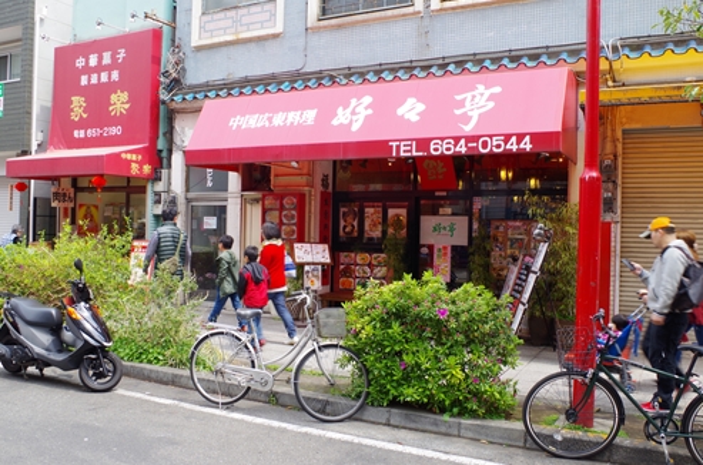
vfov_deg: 41.0
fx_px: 621
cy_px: 232
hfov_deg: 59.0
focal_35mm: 32
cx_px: 352
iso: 200
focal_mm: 21.25
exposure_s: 1/50
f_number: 11
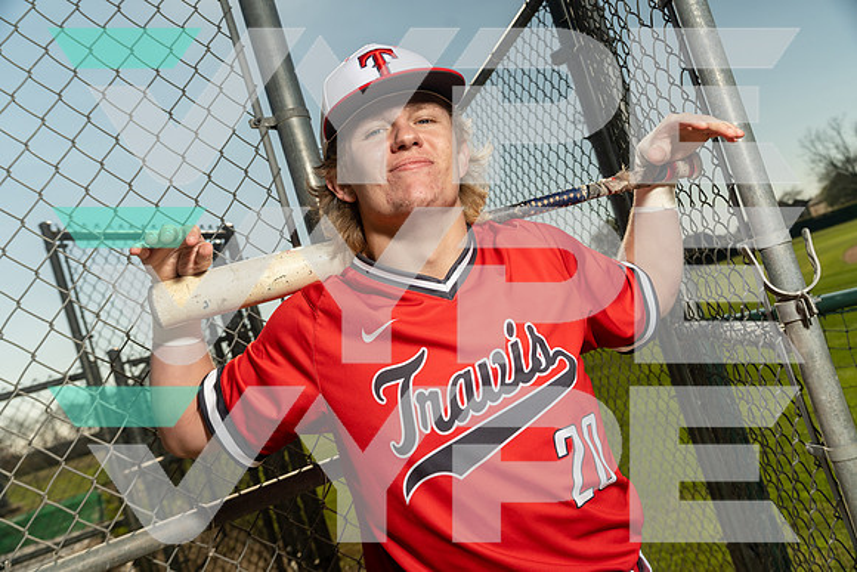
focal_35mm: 31
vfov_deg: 42.3
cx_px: 428
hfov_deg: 60.3
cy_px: 286
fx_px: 738
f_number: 5.6
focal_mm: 31
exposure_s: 1/200
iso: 500
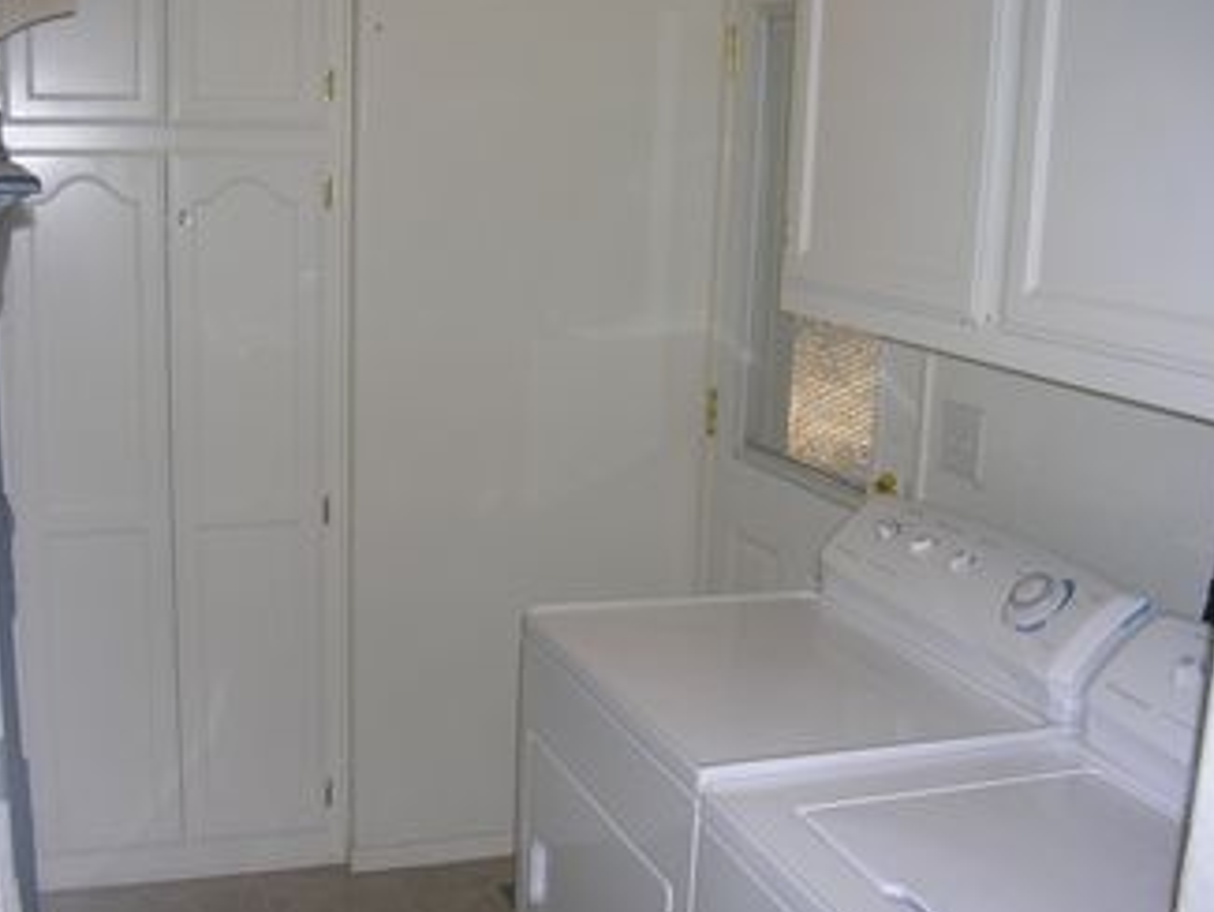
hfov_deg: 43.8
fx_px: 1509
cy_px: 497
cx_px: 568
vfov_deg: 33.6
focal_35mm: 43
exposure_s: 1/60.1
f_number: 2.8
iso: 50
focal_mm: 5.8
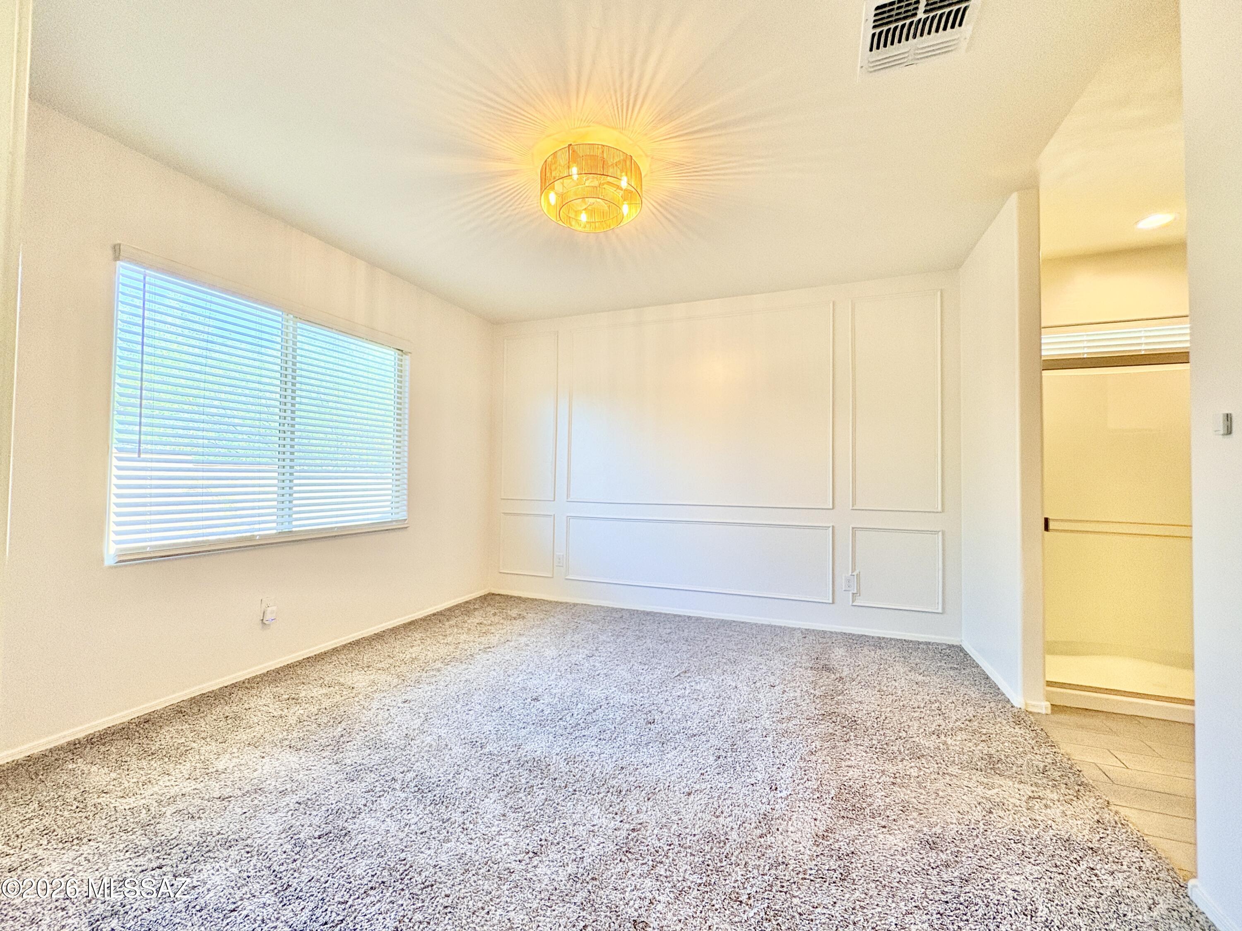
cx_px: 621
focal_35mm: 14
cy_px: 466
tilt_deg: +1.9
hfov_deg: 102.1
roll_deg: -0.1
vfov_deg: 85.7
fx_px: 502
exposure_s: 1/120
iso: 200
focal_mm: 2.22
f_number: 2.2
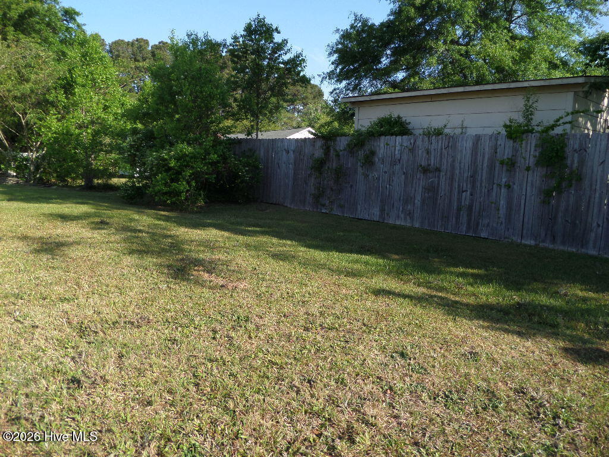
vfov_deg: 56.8
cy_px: 228
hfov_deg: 71.6
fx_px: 422
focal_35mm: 24
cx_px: 304
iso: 100
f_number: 3.2
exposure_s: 1/500
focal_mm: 4
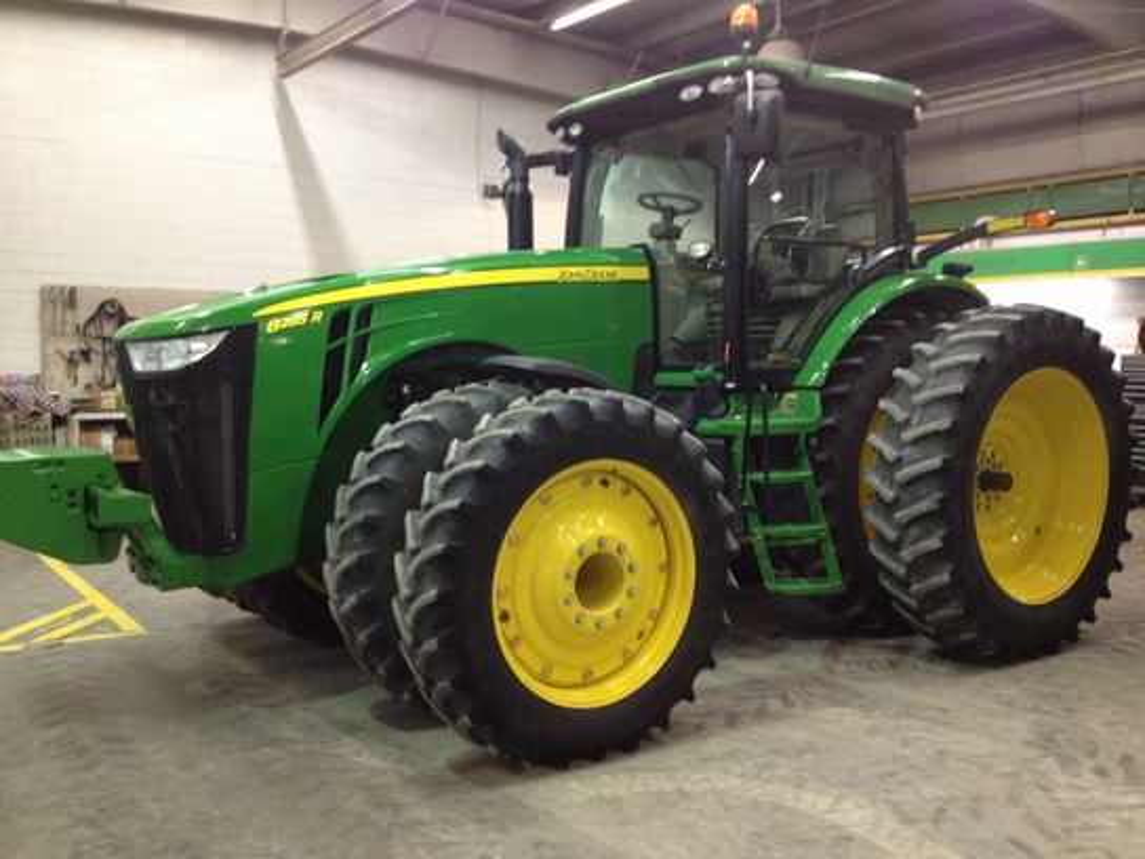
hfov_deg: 52.6
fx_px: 1158
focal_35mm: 35
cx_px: 572
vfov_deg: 40.7
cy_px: 430
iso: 160
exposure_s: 1/20
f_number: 2.4
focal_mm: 4.28
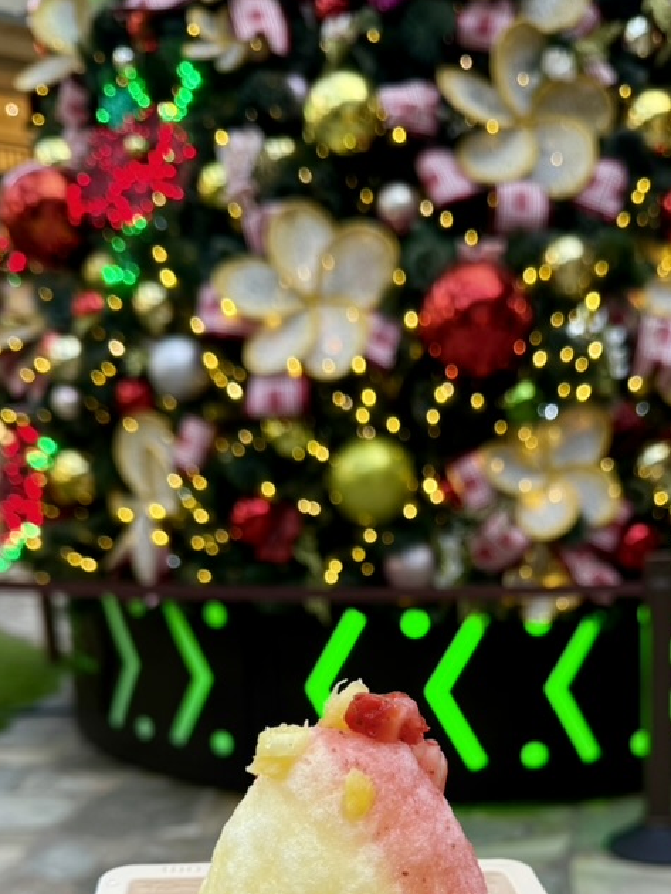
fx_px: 1007
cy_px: 687
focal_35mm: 39
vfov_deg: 45.9
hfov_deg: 36.6
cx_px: 418
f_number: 1.78
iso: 160
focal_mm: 6.76
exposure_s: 1/60
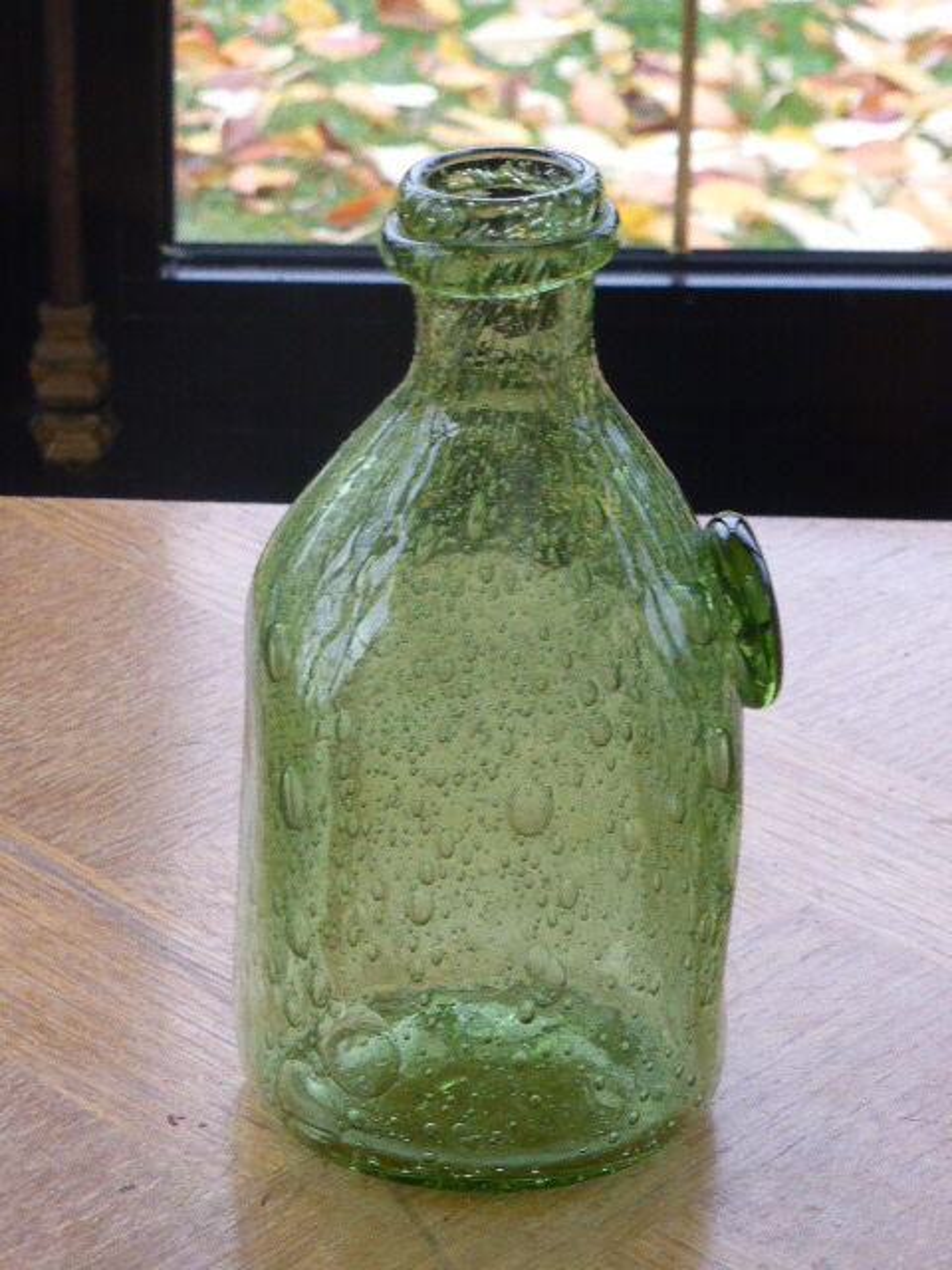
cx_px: 476
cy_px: 635
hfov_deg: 14.2
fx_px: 3814
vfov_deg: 18.9
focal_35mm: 104
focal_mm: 17.1
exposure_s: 1/40
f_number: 5.3
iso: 400
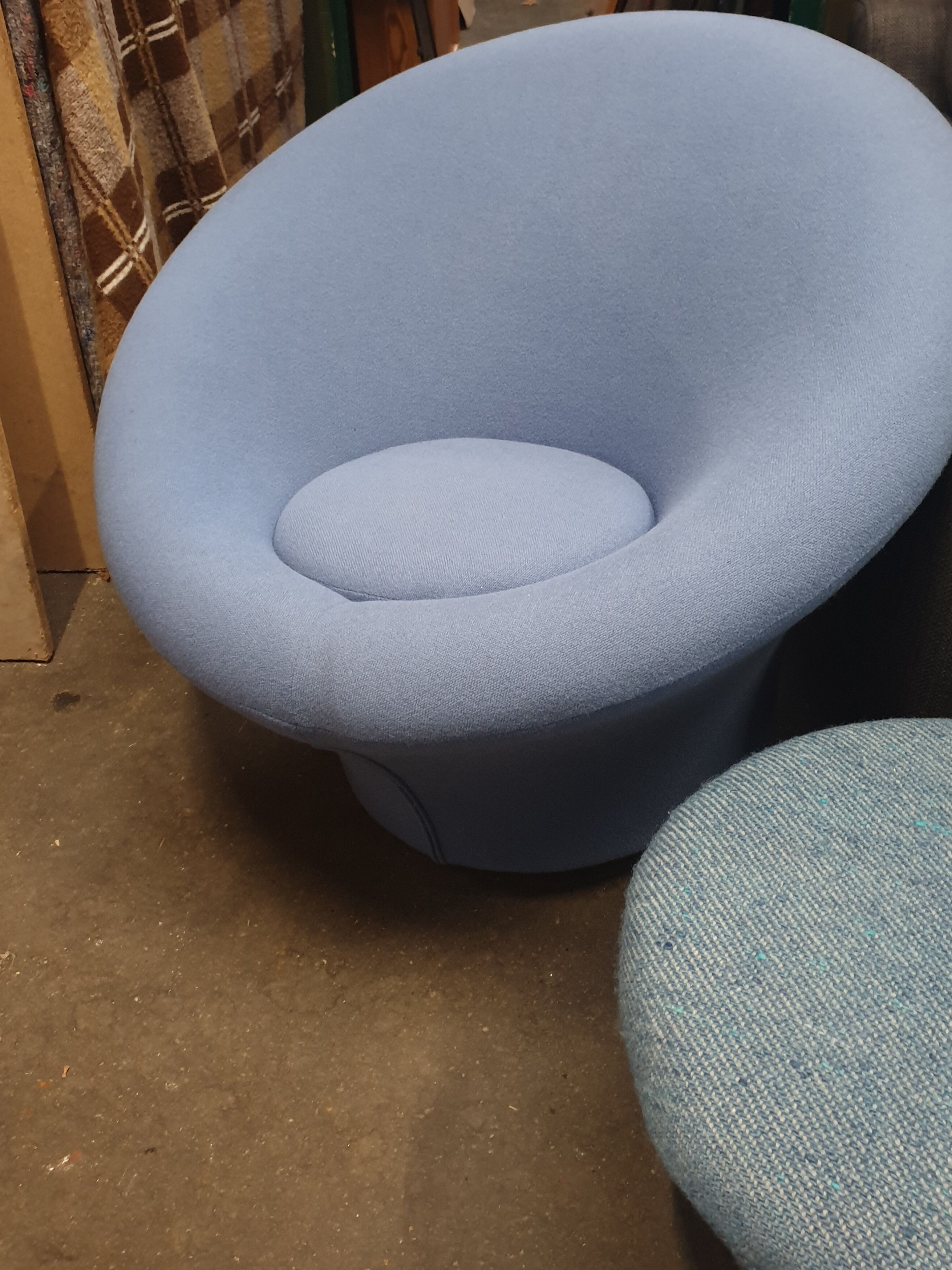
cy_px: 606
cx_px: 507
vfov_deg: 59.9
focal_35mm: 30
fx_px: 1100
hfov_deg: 46.8
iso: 320
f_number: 1.5
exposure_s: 1/13
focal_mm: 4.3
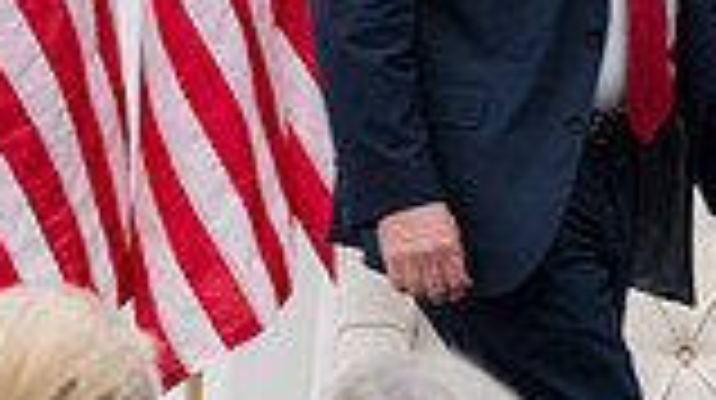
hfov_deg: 4.8
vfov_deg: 2.7
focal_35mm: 452
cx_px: 450
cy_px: -108
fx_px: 8571
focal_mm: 79
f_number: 4
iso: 640
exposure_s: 1/160
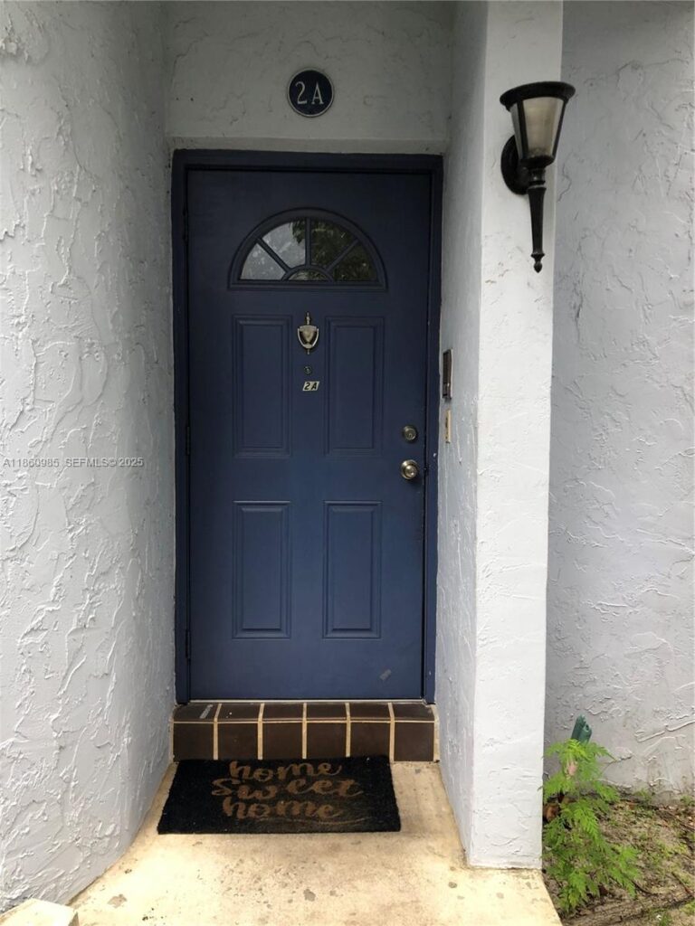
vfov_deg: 63.4
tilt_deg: -5.3
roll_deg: -0.5
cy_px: 463
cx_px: 348
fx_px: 750
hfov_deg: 49.7
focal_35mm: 28
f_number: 1.8
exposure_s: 1/40
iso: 25
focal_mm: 3.99
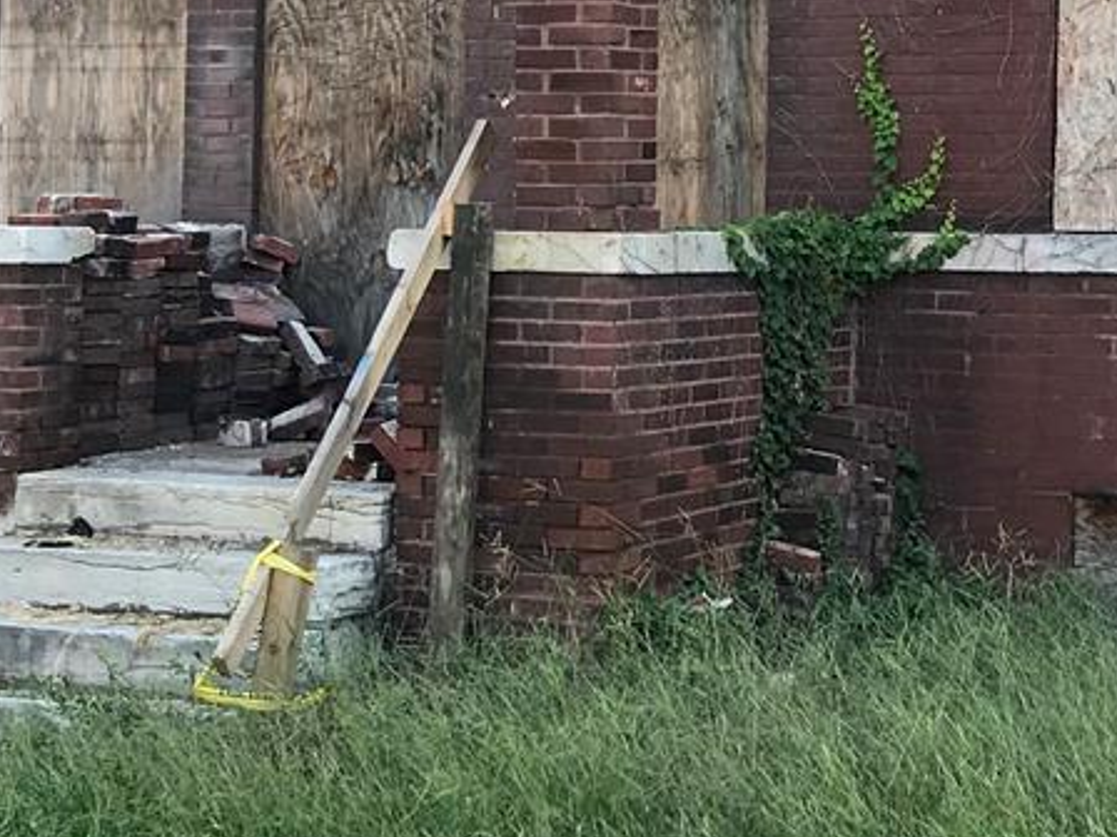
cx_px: 775
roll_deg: -1.5
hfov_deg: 19.6
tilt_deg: +3.8
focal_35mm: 100
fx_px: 3227
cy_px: 137
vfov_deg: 14.7
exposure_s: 1/225
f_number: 1.8
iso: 20
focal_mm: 3.99
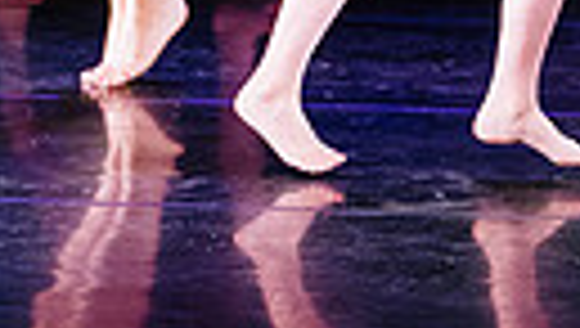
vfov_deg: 2.0
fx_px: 9256
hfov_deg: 3.6
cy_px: -170
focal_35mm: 601
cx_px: 283
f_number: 2.8
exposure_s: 1/500
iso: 1250
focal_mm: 128
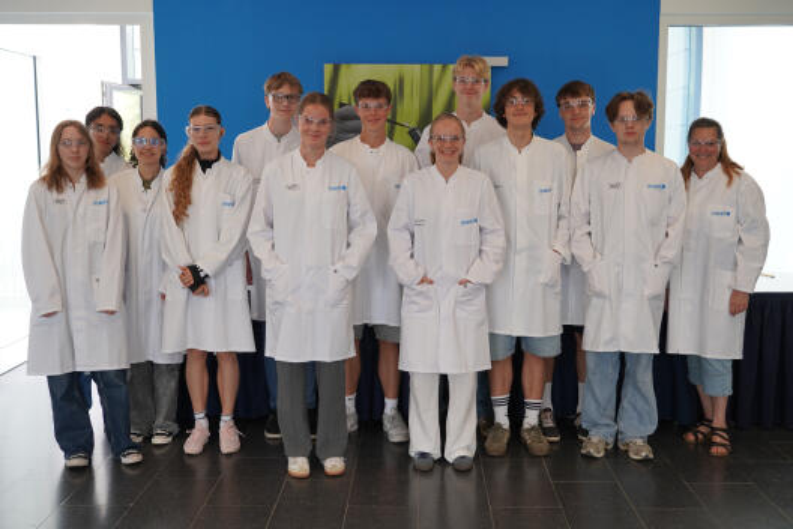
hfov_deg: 48.5
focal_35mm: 40
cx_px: 396
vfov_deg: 33.4
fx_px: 881
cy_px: 264
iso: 640
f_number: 4
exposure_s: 1/160
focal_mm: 40
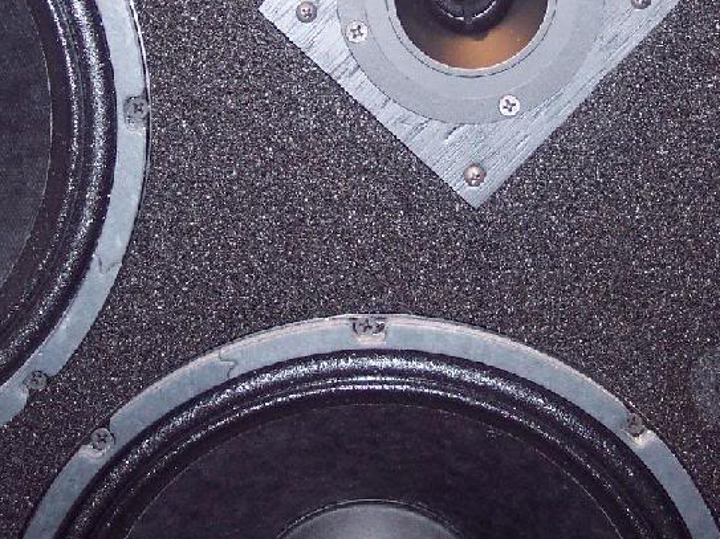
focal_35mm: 80
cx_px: 416
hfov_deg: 24.4
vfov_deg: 18.1
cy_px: 46
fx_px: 1664
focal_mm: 8
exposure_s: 1/30
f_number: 2.8
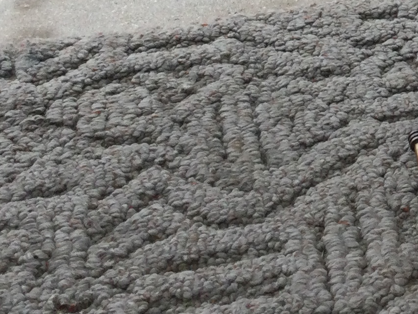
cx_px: 597
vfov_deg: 12.0
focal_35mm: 119
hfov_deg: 15.5
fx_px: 1437
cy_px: -126
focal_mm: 3.3
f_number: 2.4
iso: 32
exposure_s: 1/60
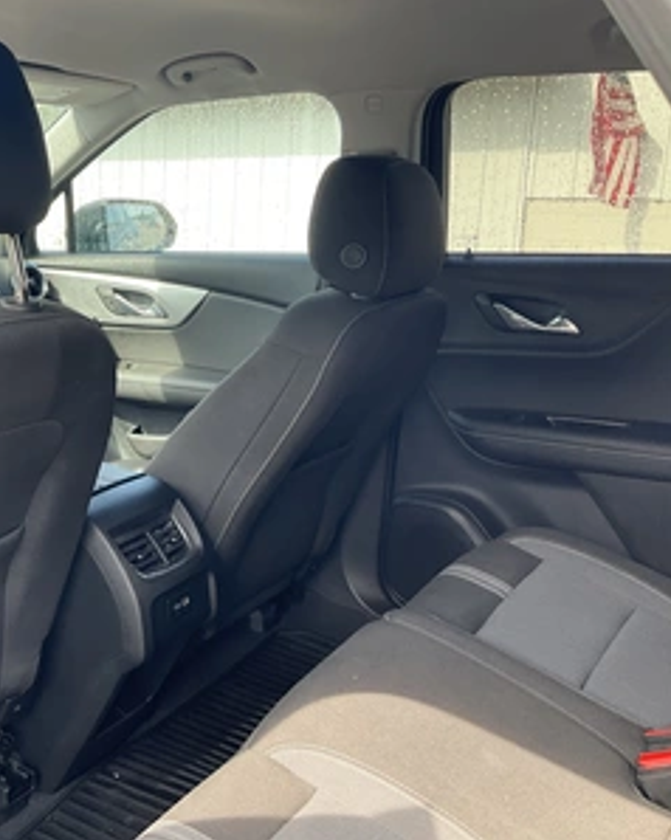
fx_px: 944
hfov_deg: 37.7
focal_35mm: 38
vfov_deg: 48.0
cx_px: 133
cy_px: 420
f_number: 1.8
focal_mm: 3
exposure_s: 1/122
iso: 32
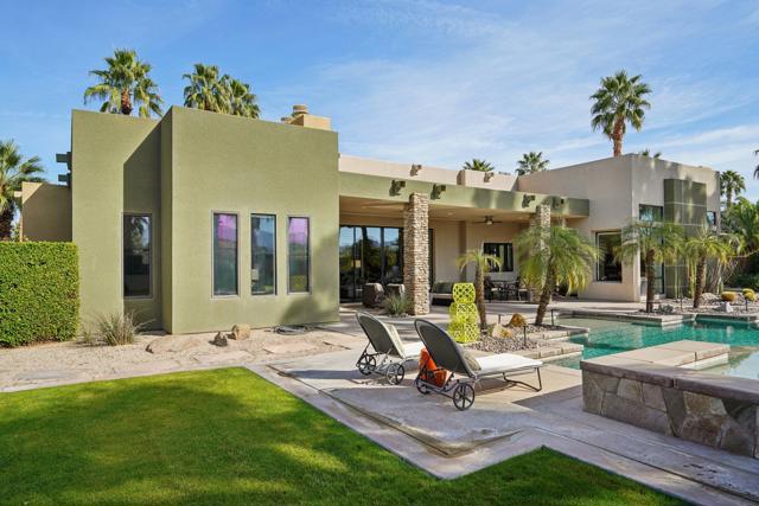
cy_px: 253
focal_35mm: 22
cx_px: 380
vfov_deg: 57.3
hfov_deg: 78.6
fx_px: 464
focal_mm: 22
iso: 100
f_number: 8
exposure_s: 1/250
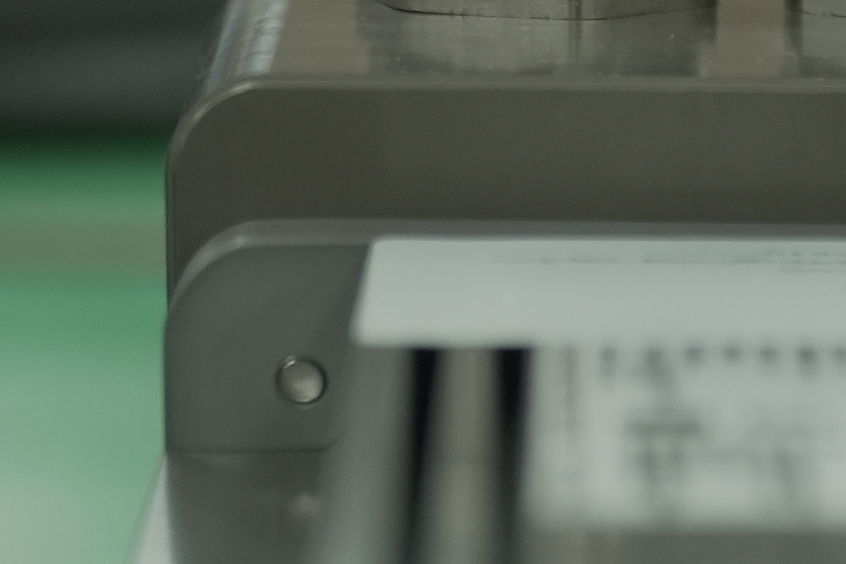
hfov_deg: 7.9
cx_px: 978
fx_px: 6111
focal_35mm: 260
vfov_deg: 5.2
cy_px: 1038
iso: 400
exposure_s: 1/80
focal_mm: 35
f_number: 2.8
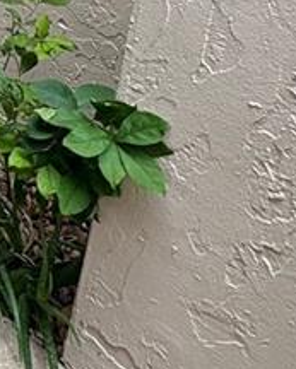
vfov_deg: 19.7
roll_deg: -0.3
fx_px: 832
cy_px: -265
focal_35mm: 76
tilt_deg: -14.6
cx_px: -387
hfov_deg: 14.4
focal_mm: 2.22
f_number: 2.2
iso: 80
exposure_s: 1/99
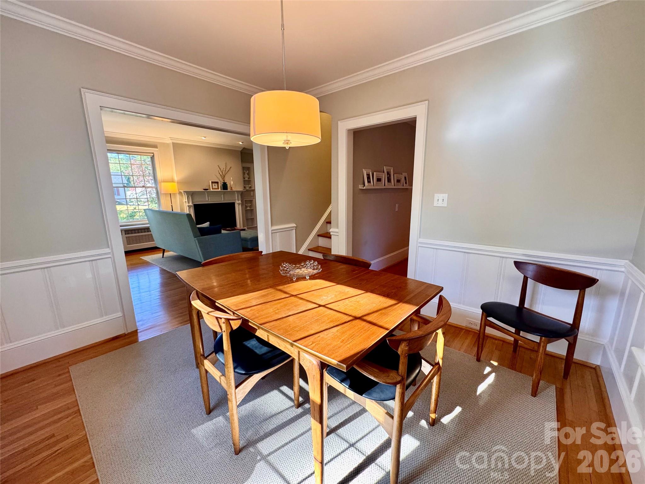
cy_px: 242
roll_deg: +0.5
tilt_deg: -12.3
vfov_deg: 85.7
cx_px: 322
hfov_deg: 102.1
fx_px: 261
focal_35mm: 14
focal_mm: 2.22
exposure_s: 1/120
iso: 250
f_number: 2.2
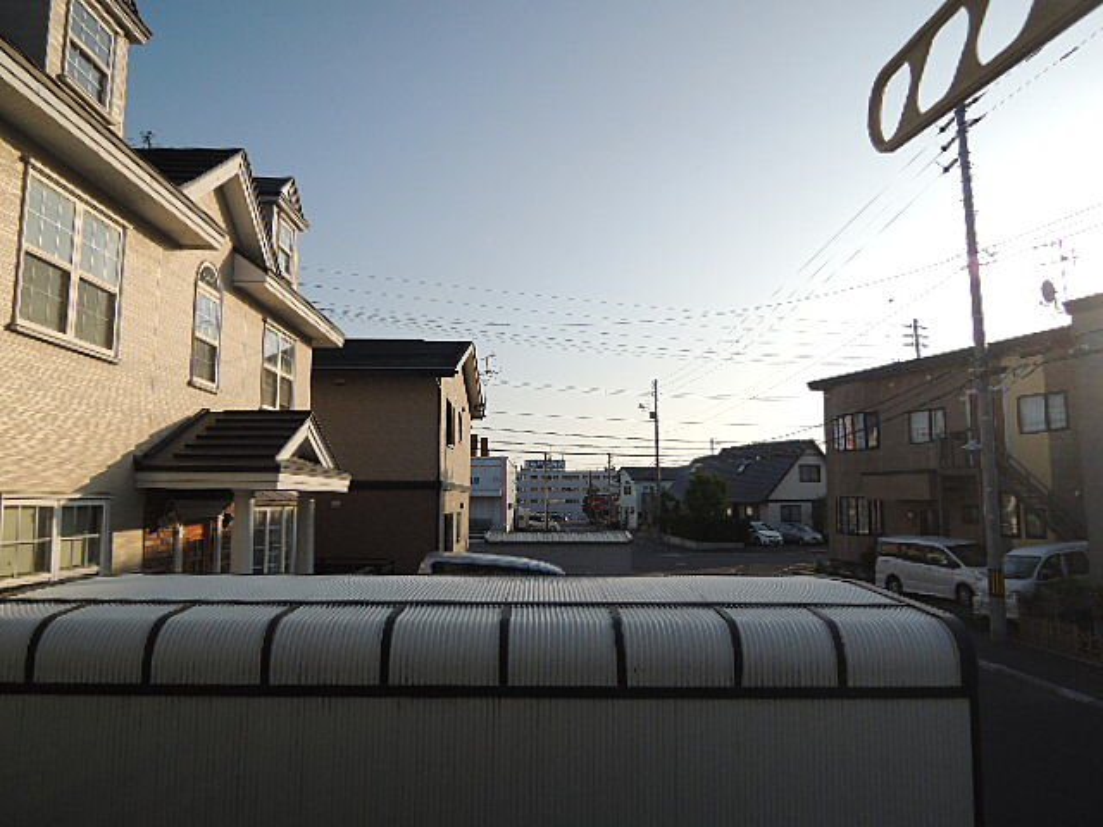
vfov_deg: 56.8
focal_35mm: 24
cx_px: 552
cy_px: 414
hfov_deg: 71.6
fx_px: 765
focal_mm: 4.3
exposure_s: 1/1250
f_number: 2.8
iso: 100
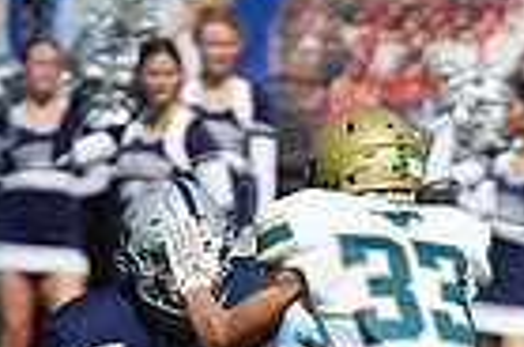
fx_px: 18240
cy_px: 492
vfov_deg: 1.1
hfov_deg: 1.6
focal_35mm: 1256
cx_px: 516
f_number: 2.8
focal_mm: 300
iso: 400
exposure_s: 1/6400
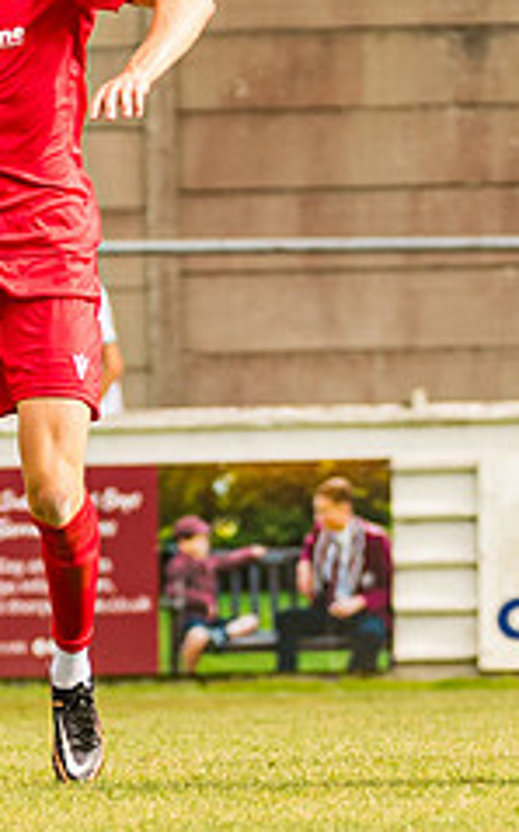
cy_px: 327
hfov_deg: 1.4
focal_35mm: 930
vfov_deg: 2.3
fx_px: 21085
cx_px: 128
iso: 640
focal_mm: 195
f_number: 4
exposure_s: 1/2500
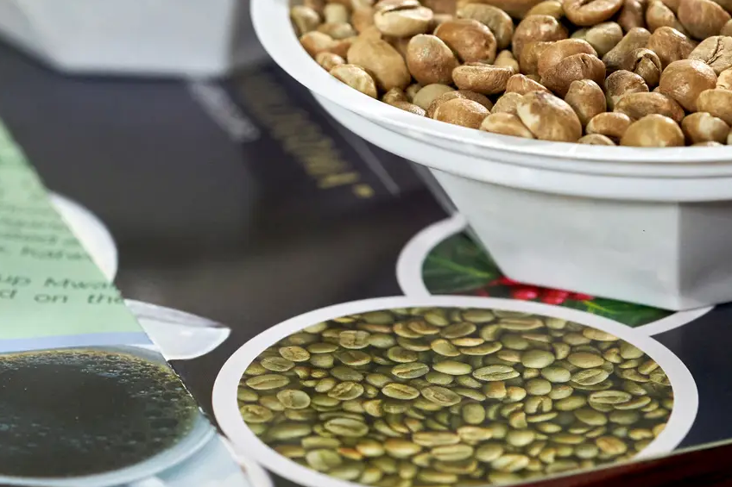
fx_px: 3883
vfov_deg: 7.2
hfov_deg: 10.8
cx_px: 448
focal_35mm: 191
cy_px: 47
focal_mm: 90
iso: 3200
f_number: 5
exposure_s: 1/160
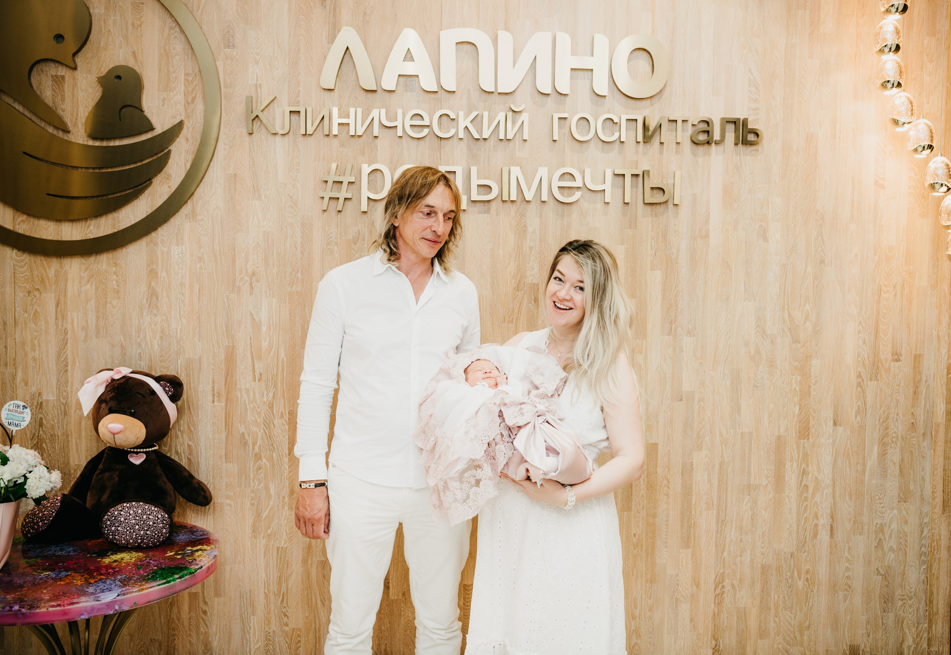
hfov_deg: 51.4
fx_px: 986
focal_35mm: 37
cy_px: 307
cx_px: 522
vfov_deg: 36.7
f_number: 3.2
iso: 160
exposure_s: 1/160
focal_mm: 34
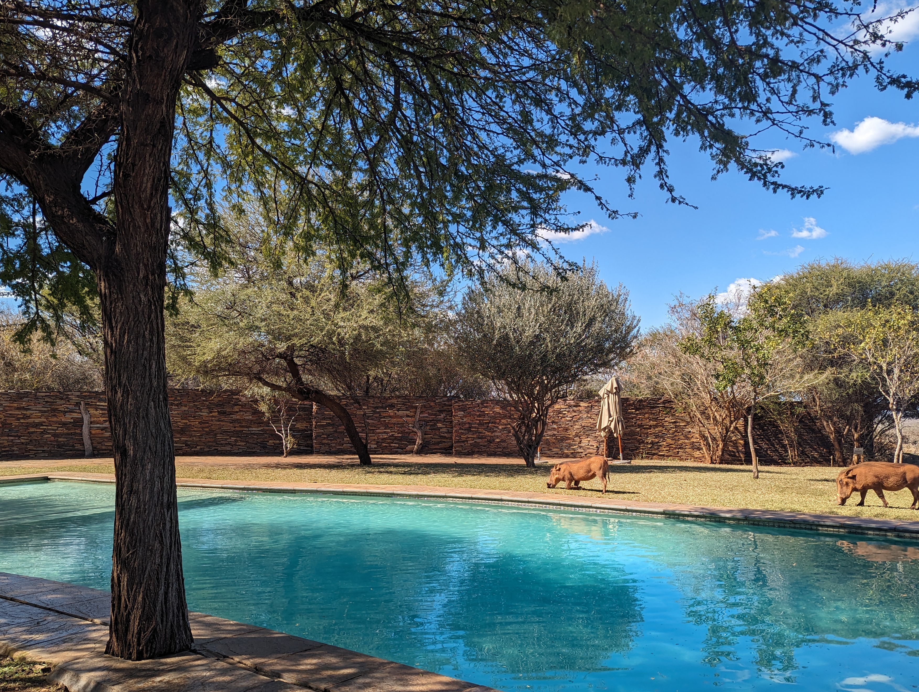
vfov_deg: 49.7
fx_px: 744
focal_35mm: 28
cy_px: 398
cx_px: 456
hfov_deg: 63.4
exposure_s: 1/1217
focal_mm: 6.81
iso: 46
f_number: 1.85
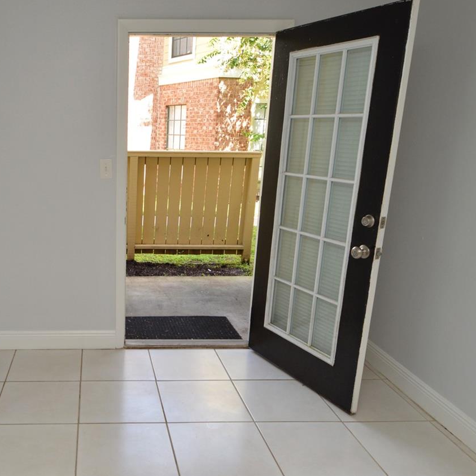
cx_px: 91
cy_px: 270
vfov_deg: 55.4
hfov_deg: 51.9
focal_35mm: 29
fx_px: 451
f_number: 5.6
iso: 400
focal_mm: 12
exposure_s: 1/125
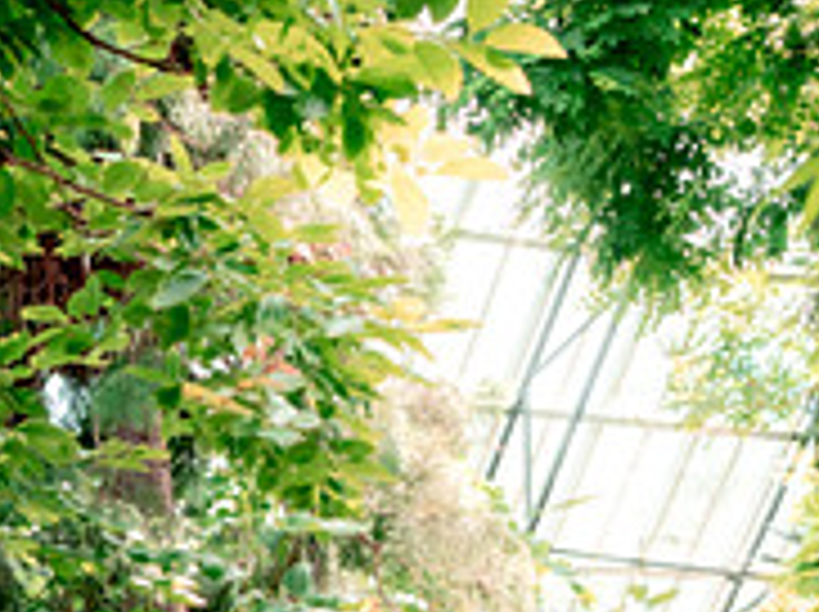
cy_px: 853
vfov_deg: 16.0
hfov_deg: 20.3
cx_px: -324
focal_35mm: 86
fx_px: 2032
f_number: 3.2
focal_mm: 28
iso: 400
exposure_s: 1/320
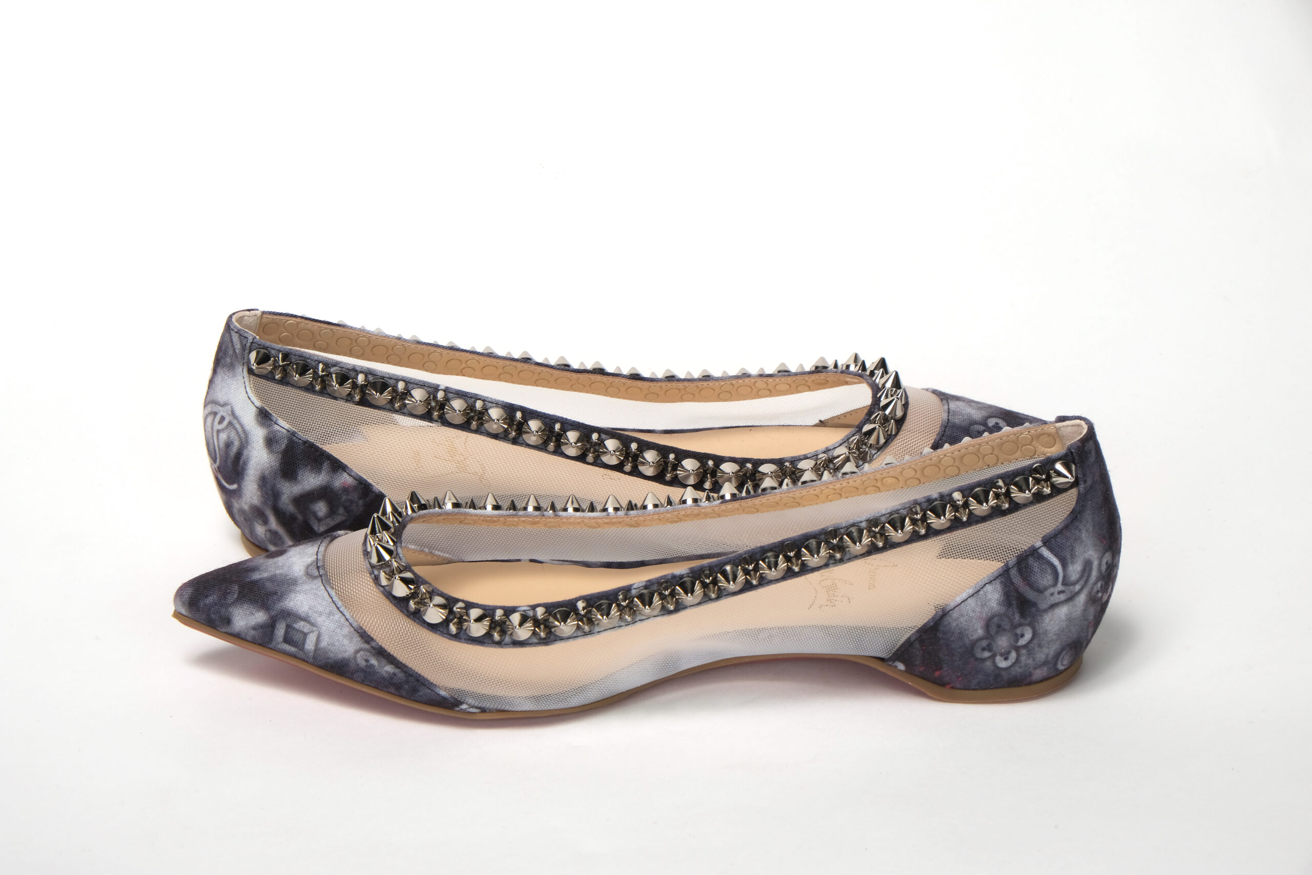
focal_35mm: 83
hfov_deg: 24.5
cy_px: 438
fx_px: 3025
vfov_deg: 16.5
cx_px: 656
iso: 200
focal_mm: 55
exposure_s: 1/125
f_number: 13
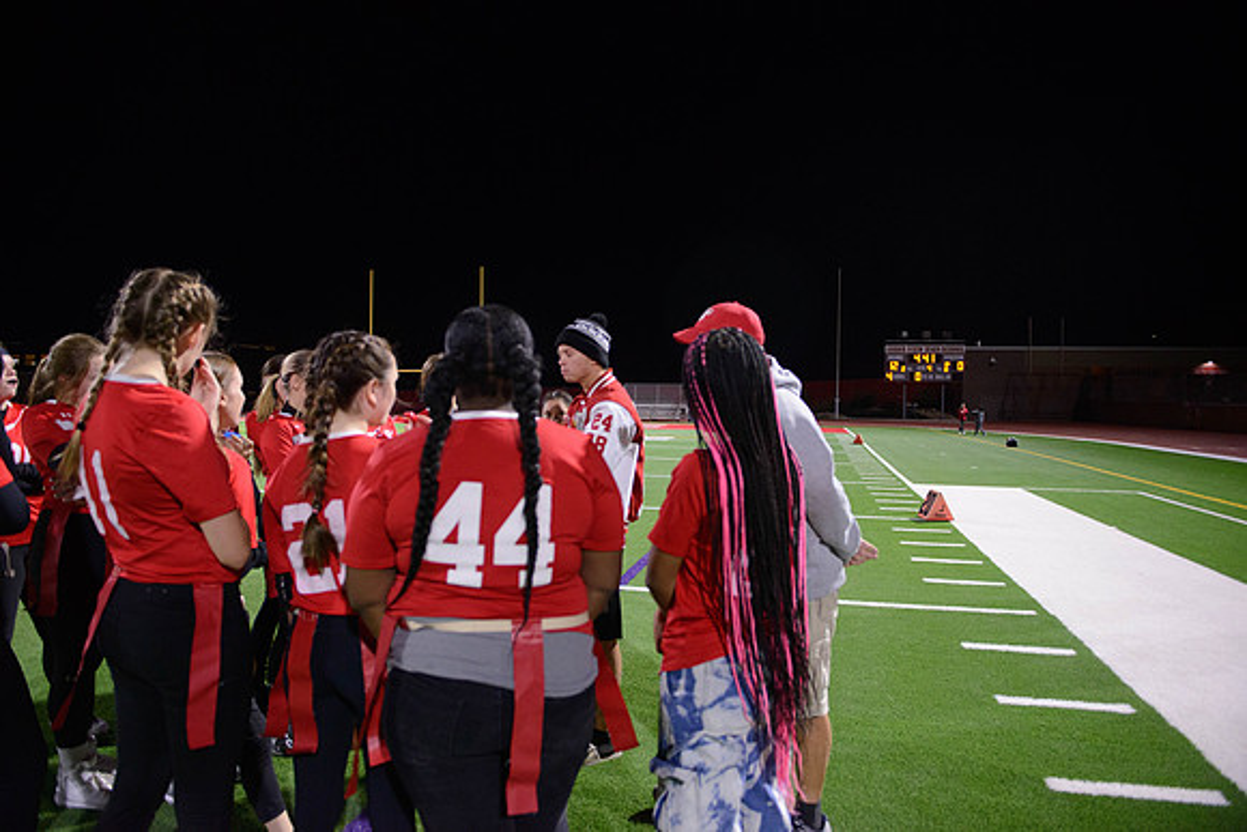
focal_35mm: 24
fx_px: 831
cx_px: 624
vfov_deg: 53.2
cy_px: 416
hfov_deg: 73.7
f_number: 2.8
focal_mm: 24
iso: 3200
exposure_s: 1/320
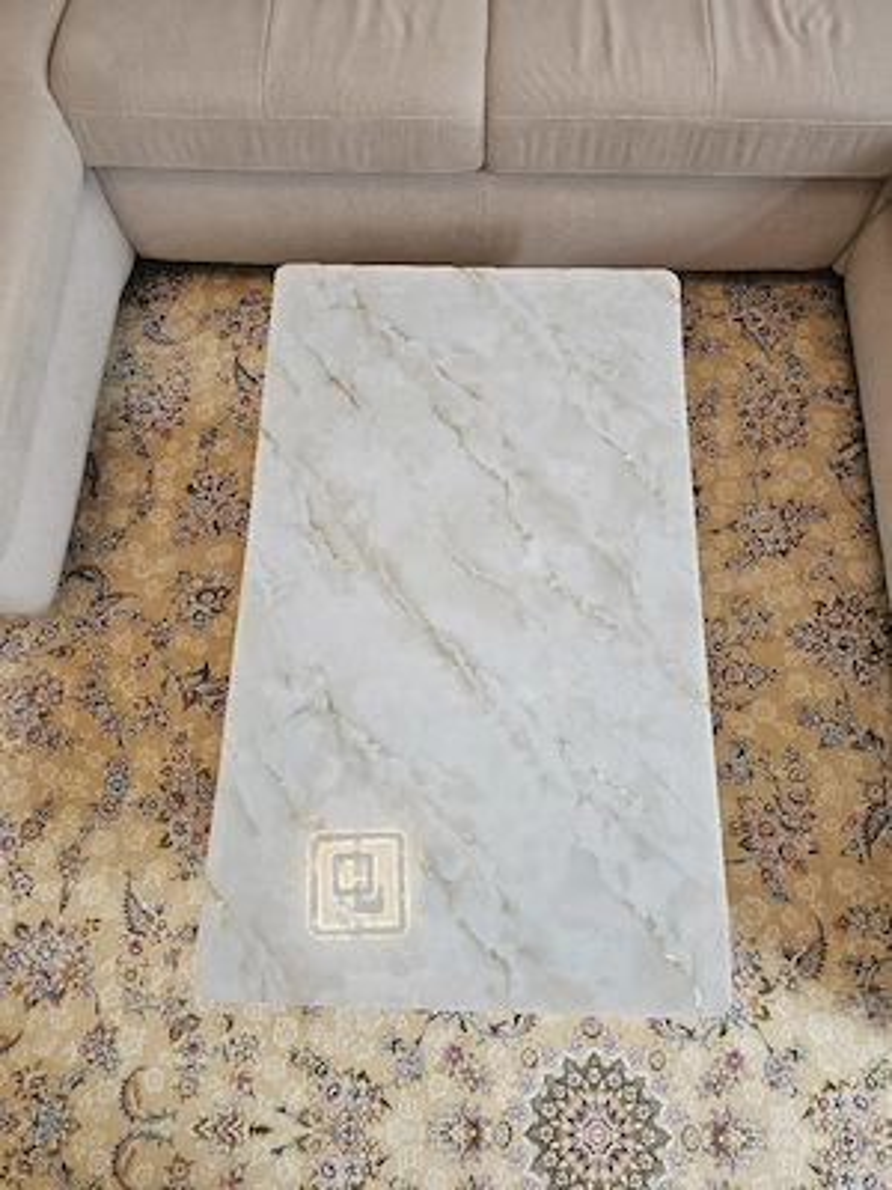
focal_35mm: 23
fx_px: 790
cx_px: 446
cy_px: 595
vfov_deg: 73.9
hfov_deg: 58.9
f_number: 1.7
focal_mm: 6.3
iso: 125
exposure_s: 1/101
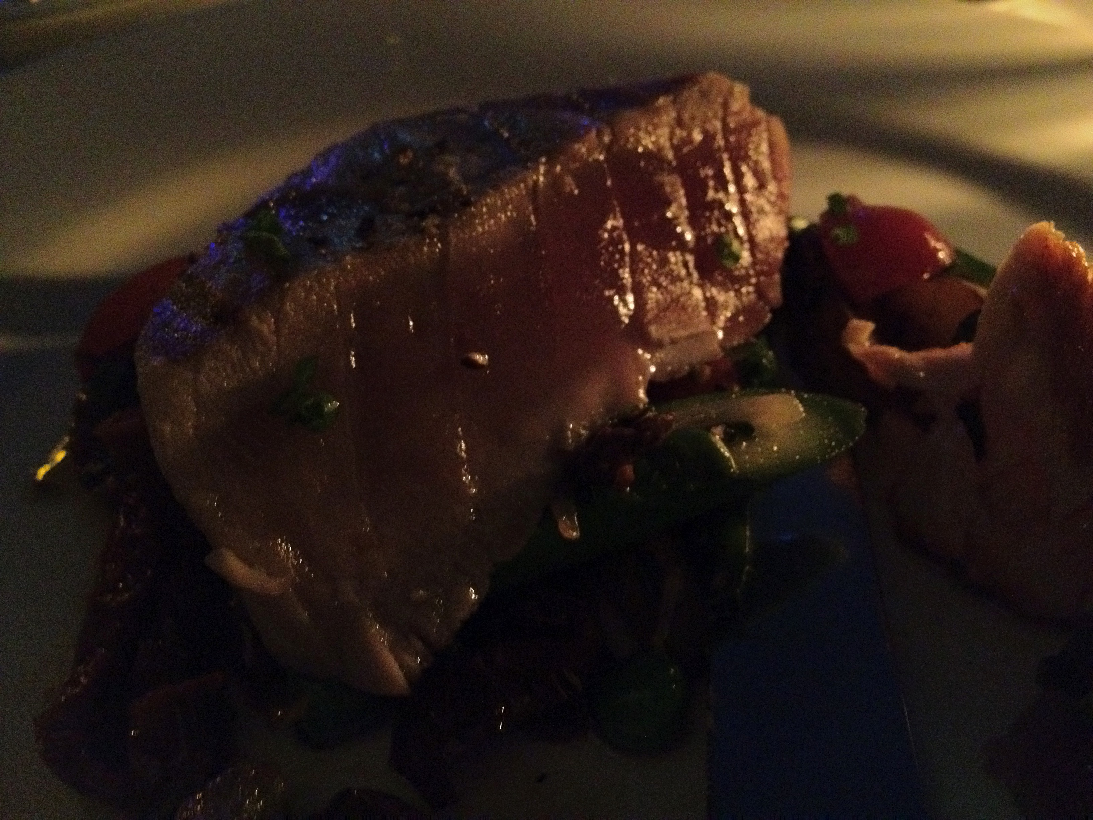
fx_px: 1105
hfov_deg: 52.6
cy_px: 410
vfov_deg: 40.7
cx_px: 546
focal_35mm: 35
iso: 800
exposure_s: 1/15
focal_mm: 4.28
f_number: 2.4
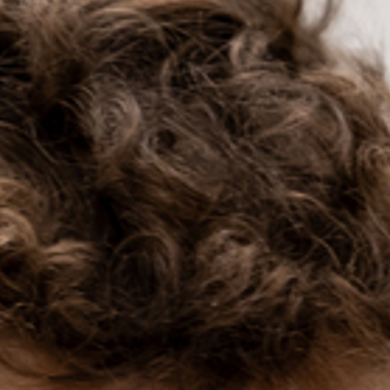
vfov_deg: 3.9
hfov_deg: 4.0
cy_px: 943
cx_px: 693
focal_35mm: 437
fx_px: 5570
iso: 400
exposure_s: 1/125
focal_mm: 70
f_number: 2.8
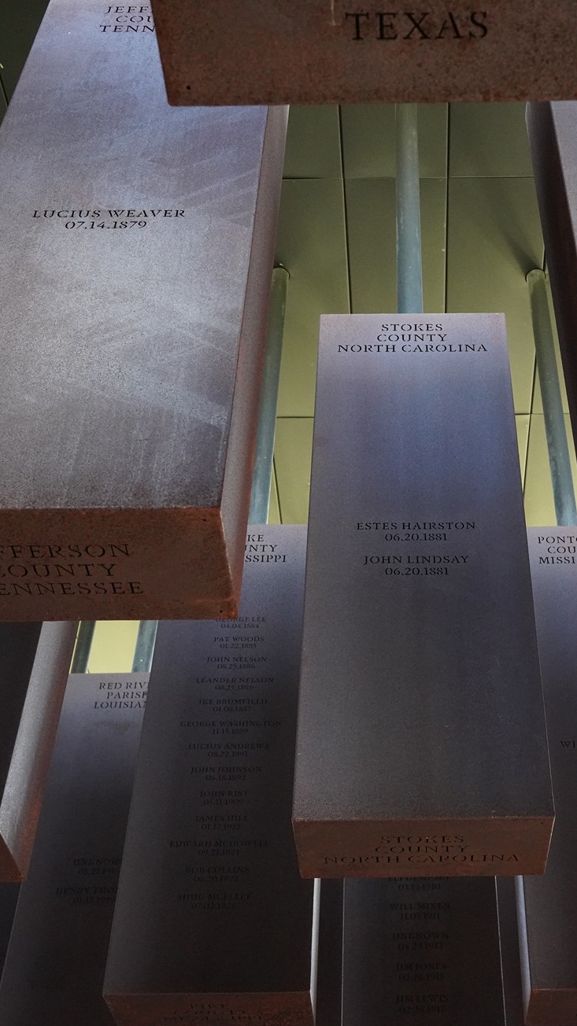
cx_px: 418
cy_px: 516
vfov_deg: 45.5
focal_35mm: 45
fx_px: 1225
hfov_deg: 26.2
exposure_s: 1/100
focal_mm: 28
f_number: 4.5
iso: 6400
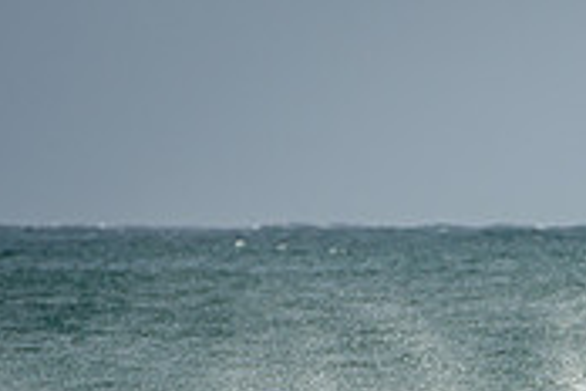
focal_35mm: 1027
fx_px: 16716
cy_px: 541
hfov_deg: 2.0
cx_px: 943
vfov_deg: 1.3
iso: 200
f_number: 5.6
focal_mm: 200
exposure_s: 1/1000
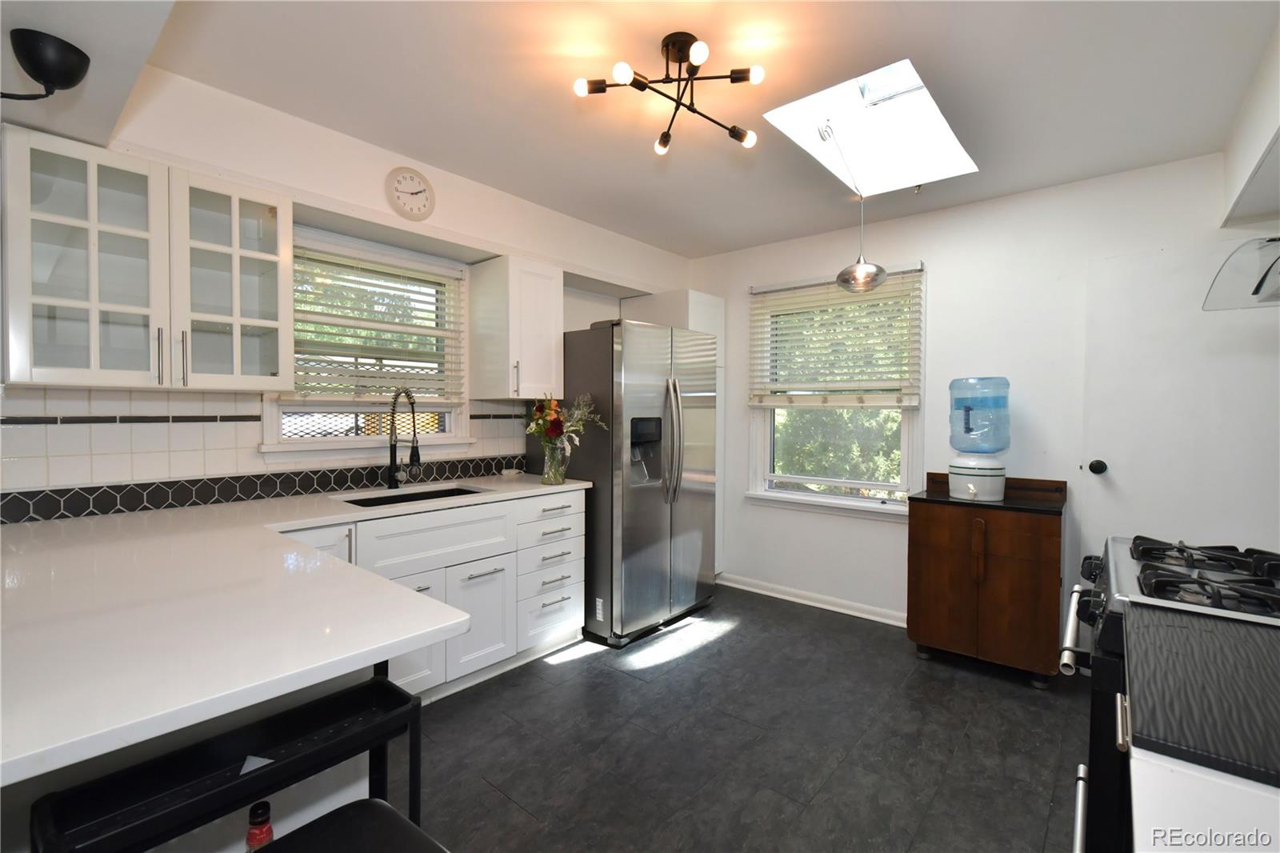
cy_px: 426
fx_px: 569
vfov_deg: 73.7
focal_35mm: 16
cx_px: 640
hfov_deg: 96.7
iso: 1250
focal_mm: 16
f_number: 8
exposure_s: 1/250
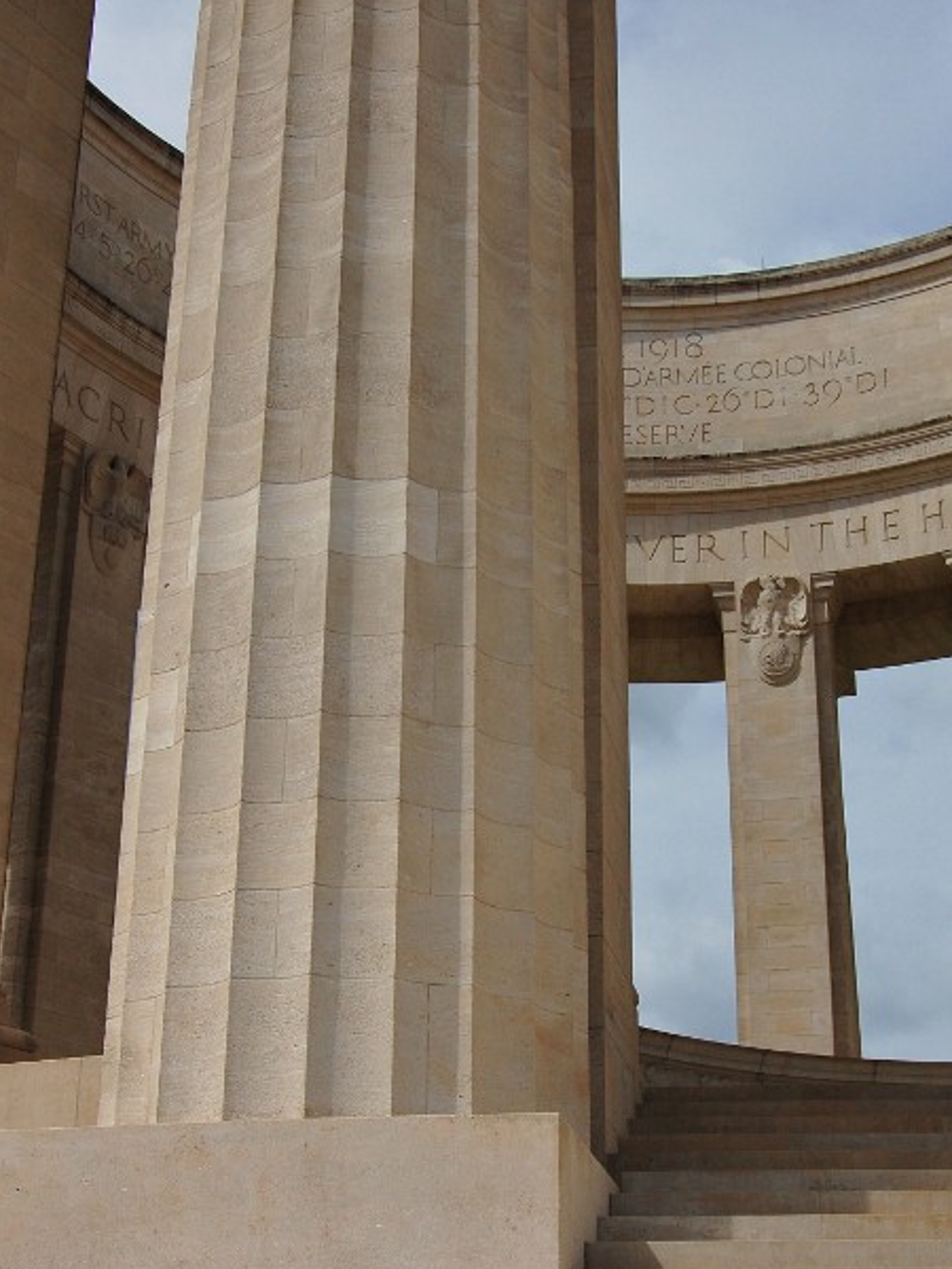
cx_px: 472
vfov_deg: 38.0
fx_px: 1833
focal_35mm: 50
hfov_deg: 29.1
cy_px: 787
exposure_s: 1/640
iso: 200
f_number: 13
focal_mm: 26
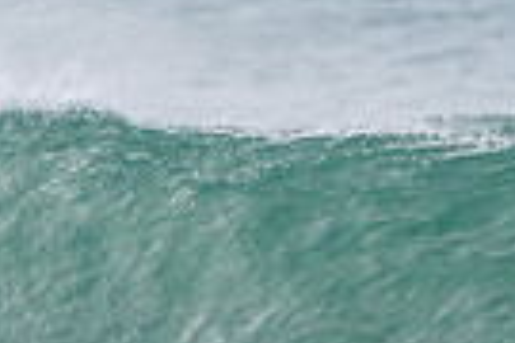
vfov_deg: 0.4
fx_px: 46032
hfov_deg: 0.6
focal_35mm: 3218
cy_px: 501
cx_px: 389
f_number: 5.6
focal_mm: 500
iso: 400
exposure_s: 1/2000
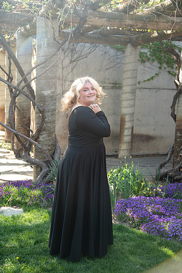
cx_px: 91
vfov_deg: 39.6
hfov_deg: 27.0
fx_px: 379
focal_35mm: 50
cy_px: 136
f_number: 4
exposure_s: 1/125
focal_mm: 50
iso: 250
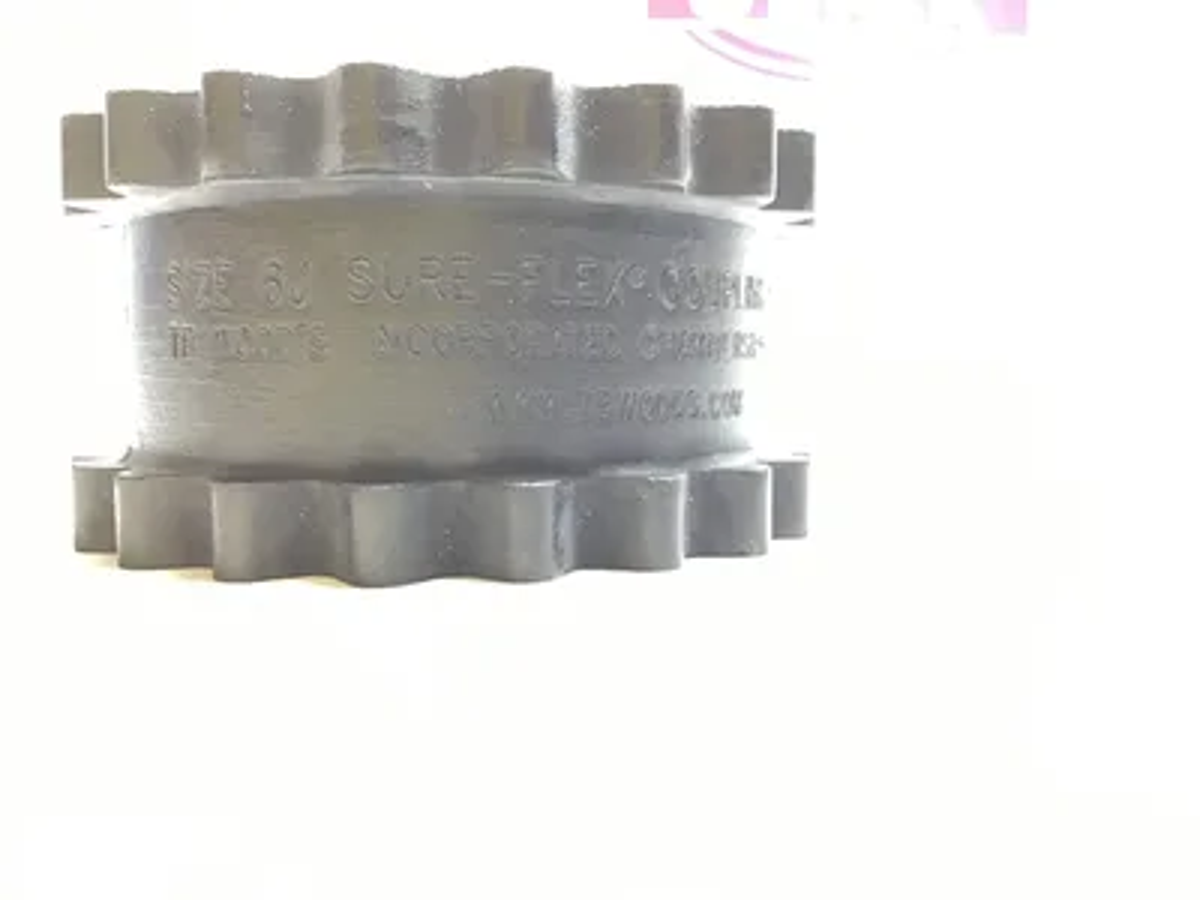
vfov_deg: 45.4
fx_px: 1075
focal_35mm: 31
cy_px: 450
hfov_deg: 58.4
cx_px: 600
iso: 100
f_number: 2.4
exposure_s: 1/30
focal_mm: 3.3
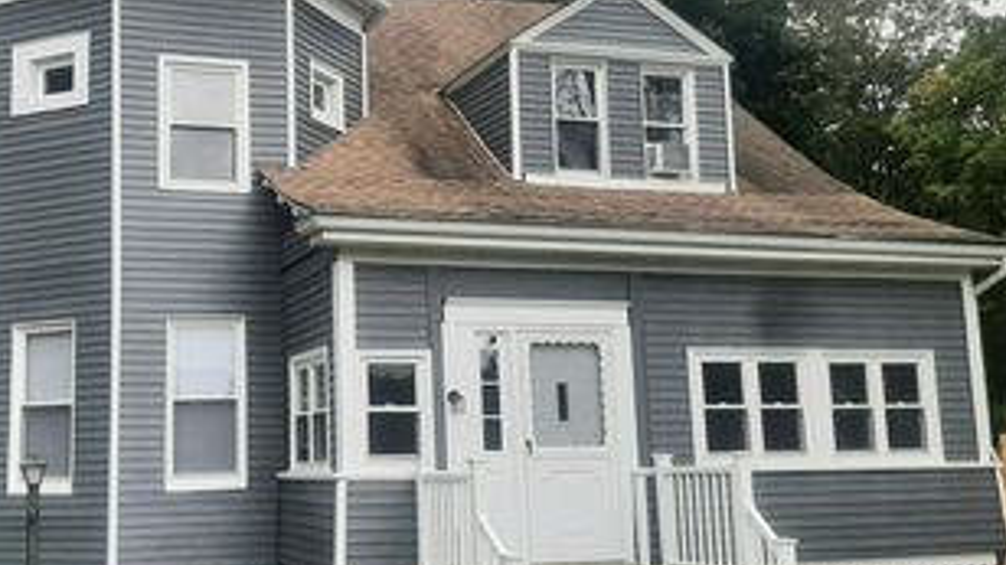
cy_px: 286
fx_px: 1227
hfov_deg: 43.8
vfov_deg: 25.9
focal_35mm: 46
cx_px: 314
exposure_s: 1/217
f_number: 1.7
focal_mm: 3.93
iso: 40
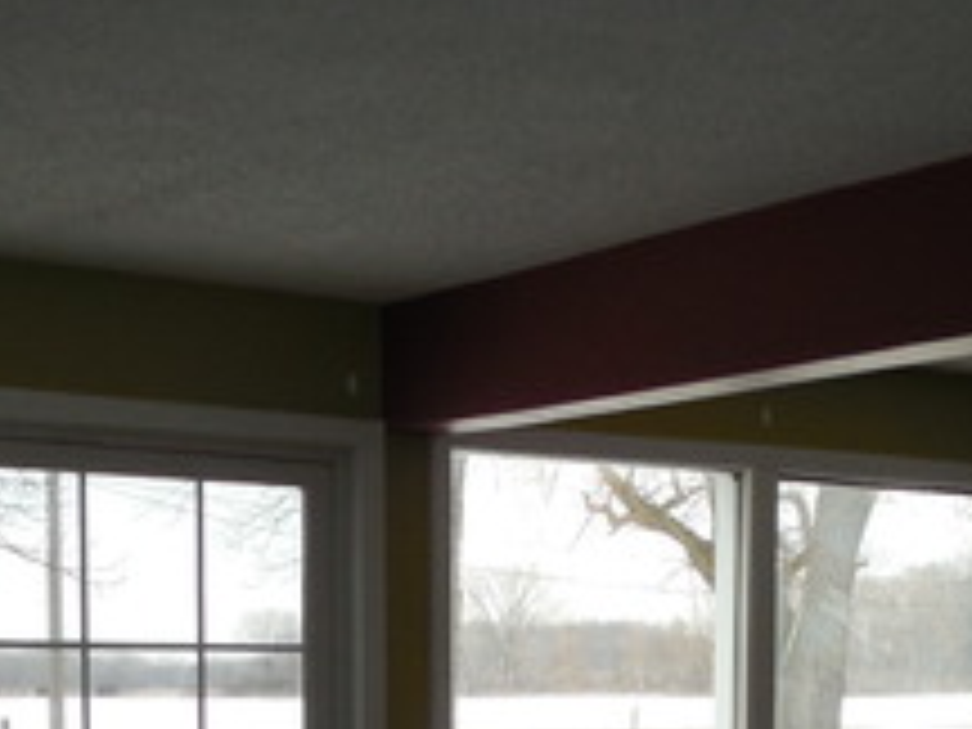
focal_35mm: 74
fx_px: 2078
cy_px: 882
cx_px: 644
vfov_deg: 18.8
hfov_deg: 26.2
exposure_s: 1/400
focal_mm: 4.5
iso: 125
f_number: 3.3
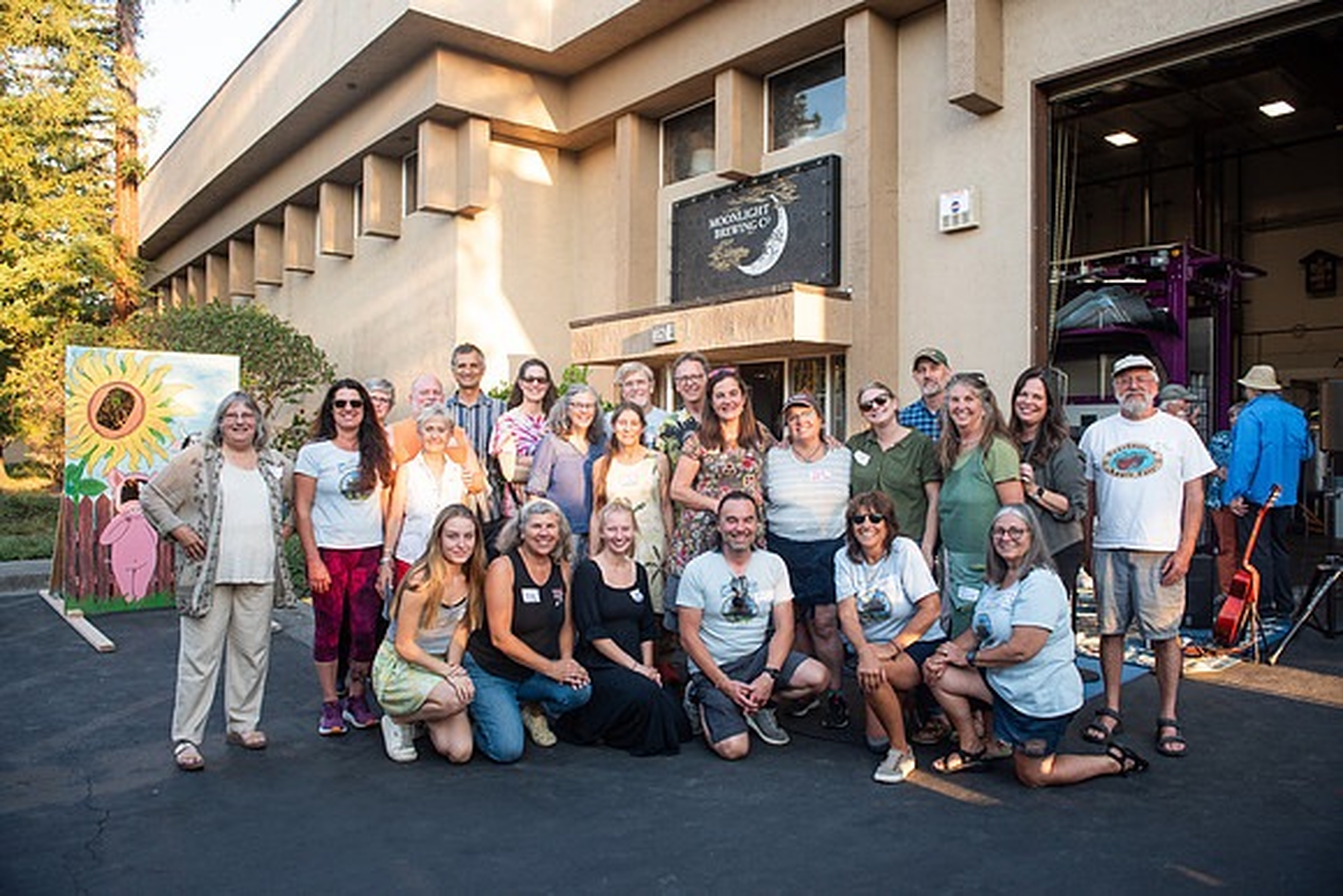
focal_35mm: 24
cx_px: 672
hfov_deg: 73.7
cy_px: 448
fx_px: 896
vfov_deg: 53.2
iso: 400
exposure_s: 1/250
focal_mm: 24
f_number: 4
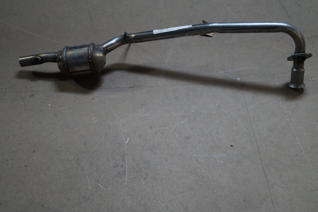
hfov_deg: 37.9
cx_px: 159
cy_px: 106
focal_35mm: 52
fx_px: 464
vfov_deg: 25.7
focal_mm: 35
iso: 1600
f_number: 5
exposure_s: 1/160
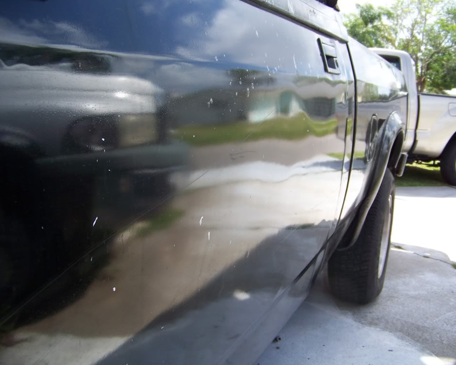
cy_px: 182
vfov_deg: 39.2
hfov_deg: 47.9
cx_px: 237
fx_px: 513
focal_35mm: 38
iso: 64
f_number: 2.8
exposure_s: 1/320
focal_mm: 5.9
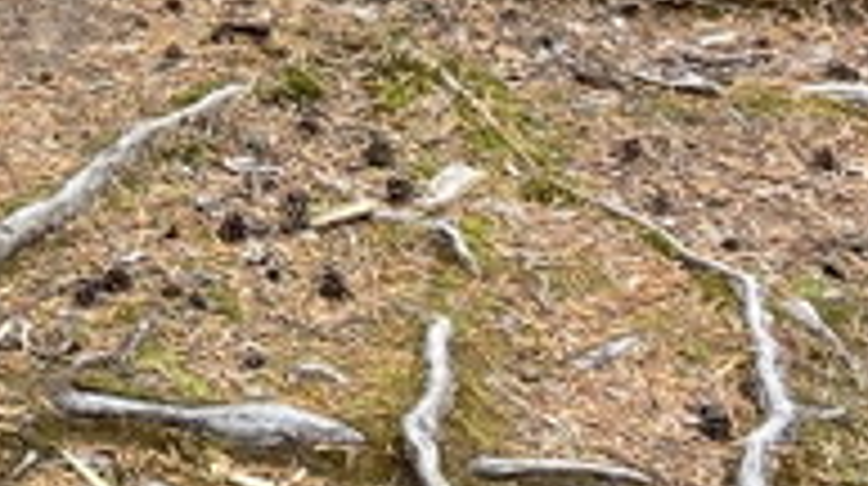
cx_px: -872
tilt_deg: -18.2
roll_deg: -1.9
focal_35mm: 141
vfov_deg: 8.4
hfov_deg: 13.2
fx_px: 3241
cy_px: -279
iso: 32
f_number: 1.8
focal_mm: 4.25
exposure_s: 1/222
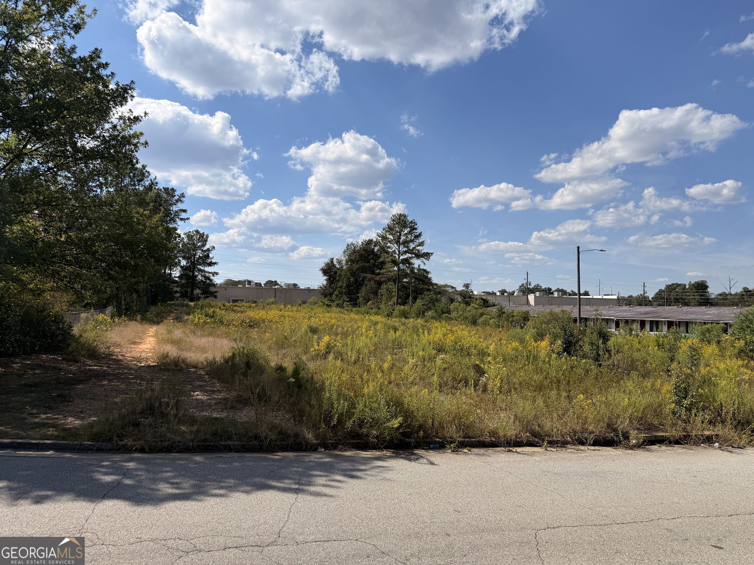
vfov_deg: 56.8
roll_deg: -1.6
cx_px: 377
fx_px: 523
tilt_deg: +2.0
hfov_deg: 71.6
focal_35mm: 24
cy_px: 282
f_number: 1.78
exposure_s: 1/7353
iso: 80
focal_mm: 6.76
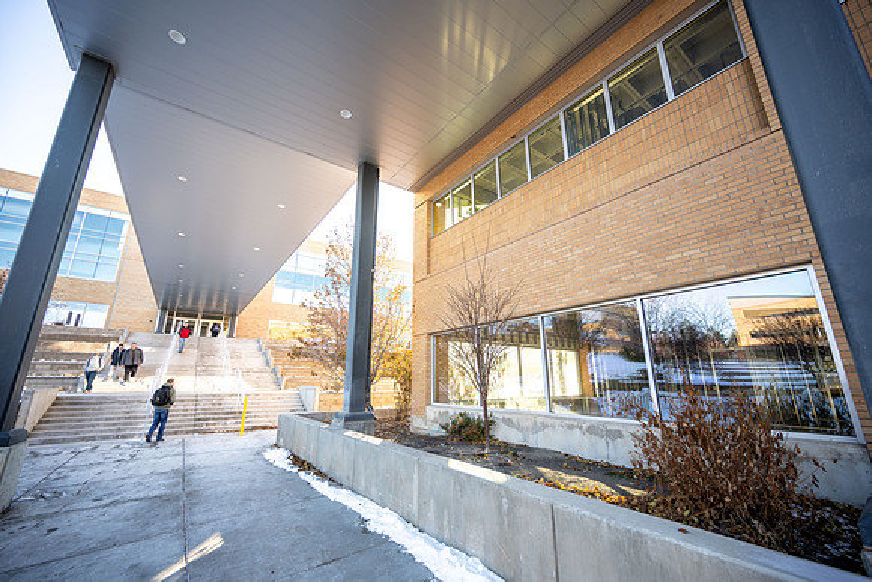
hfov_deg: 104.2
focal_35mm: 14
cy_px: 291
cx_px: 436
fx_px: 339
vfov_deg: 81.2
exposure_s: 1/200
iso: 160
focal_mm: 14
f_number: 4
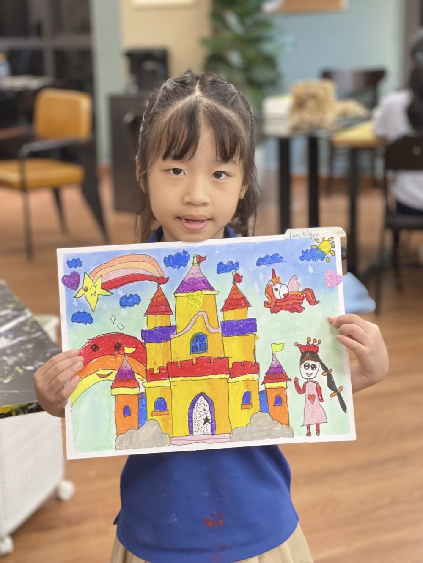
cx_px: 212
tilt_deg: -13.8
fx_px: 1043
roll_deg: +1.3
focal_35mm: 64
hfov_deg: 22.9
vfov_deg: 30.3
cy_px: 282
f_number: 2.2
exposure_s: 1/81
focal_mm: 7.5
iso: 250
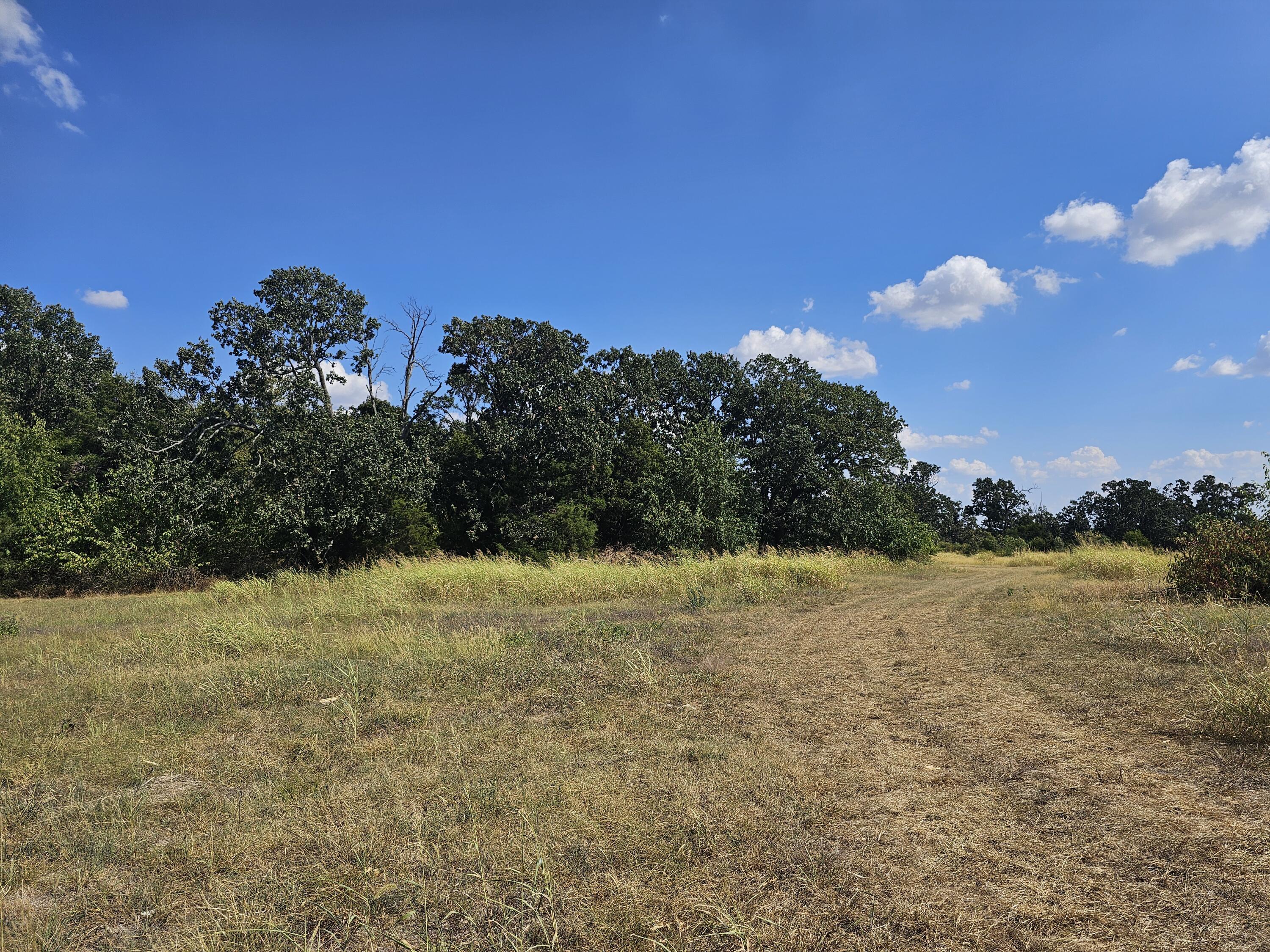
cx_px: 635
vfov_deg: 58.9
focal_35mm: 23
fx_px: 844
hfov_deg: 73.9
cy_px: 476
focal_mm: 6.3
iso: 10
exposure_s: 1/1047
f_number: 1.7
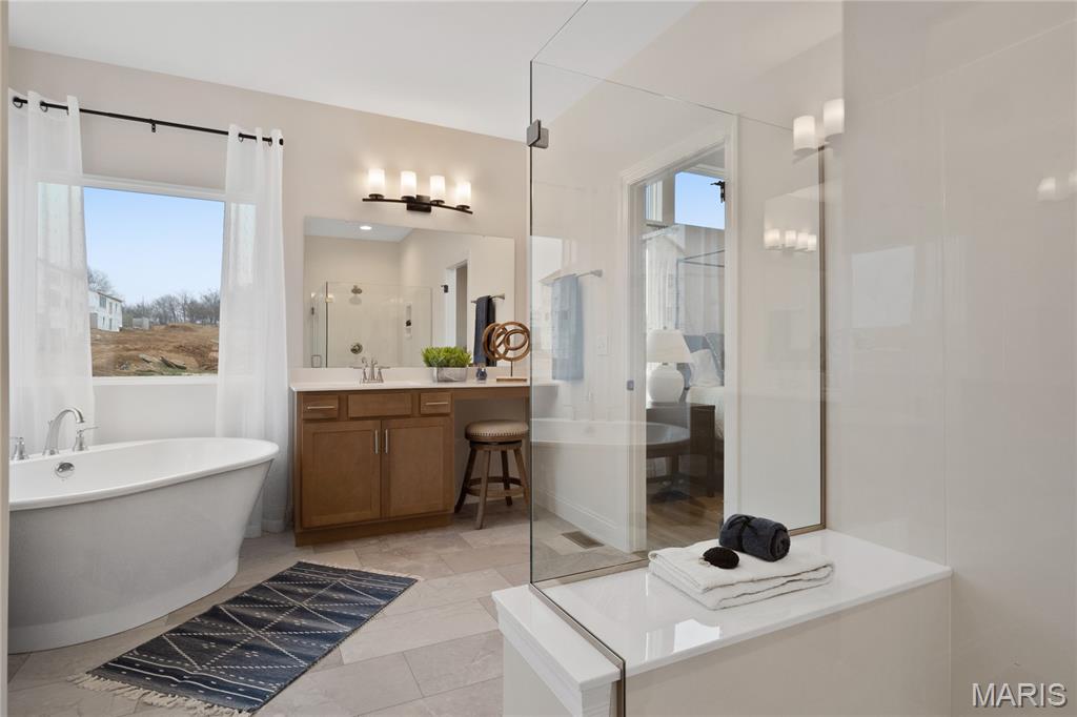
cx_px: 538
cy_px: 358
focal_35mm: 18
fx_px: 538
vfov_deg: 67.3
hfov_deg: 90.0
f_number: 8
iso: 400
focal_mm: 9
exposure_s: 1/15
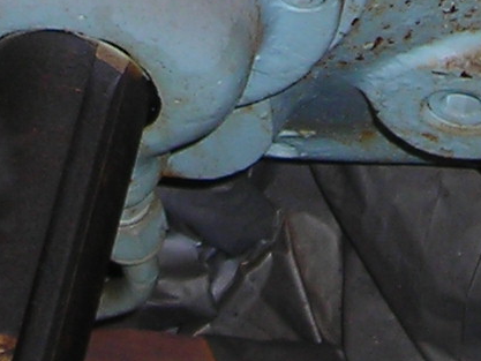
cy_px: -675
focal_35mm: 236
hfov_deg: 8.4
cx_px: 143
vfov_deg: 5.9
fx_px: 3280
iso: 50
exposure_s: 1/60.1
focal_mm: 6.3
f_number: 3.2
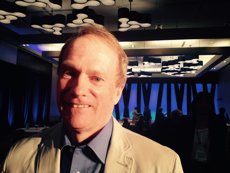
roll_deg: -2.0
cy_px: 86
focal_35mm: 35
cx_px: 115
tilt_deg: +6.0
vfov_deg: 40.7
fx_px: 233
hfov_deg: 52.6
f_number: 2.4
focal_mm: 4.28
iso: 50
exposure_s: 1/20
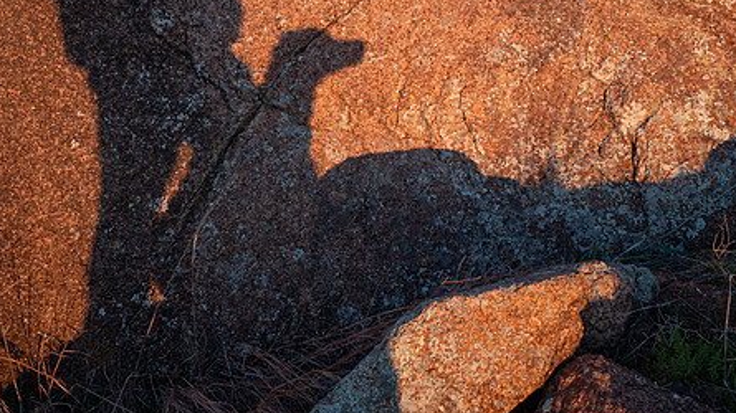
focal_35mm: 54
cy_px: 61
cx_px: 368
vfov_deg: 21.8
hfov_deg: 38.5
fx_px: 1054
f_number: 8
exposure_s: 1/80
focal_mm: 17
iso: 200
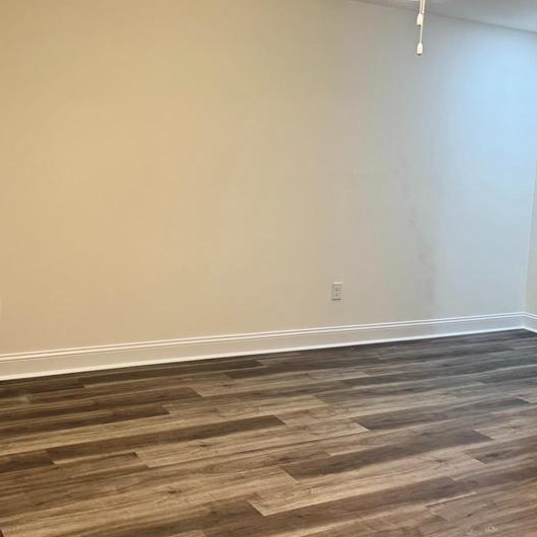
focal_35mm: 41
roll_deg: -3.1
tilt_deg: -2.0
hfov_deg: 40.8
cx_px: 220
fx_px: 720
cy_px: 184
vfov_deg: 40.5
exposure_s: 1/120
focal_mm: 6.76
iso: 200
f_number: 1.78
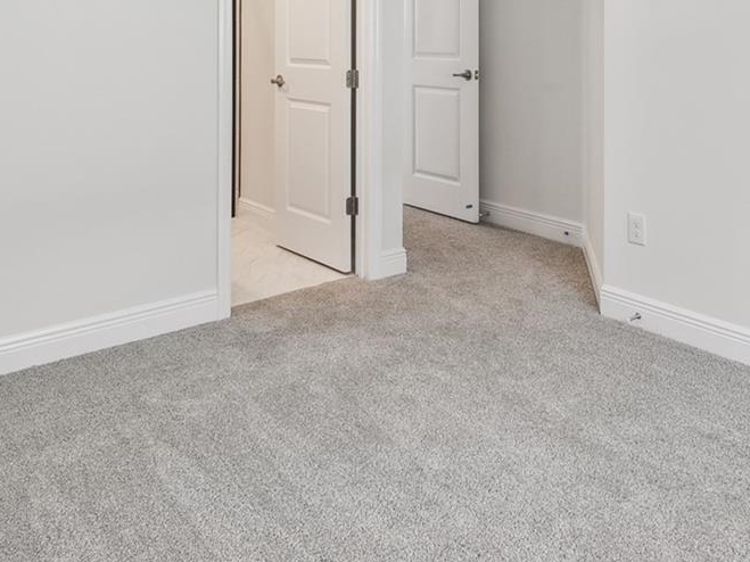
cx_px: 431
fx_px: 758
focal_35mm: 35
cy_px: 7
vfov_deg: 36.7
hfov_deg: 52.4
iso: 100
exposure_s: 1/13
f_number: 7.1
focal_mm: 10
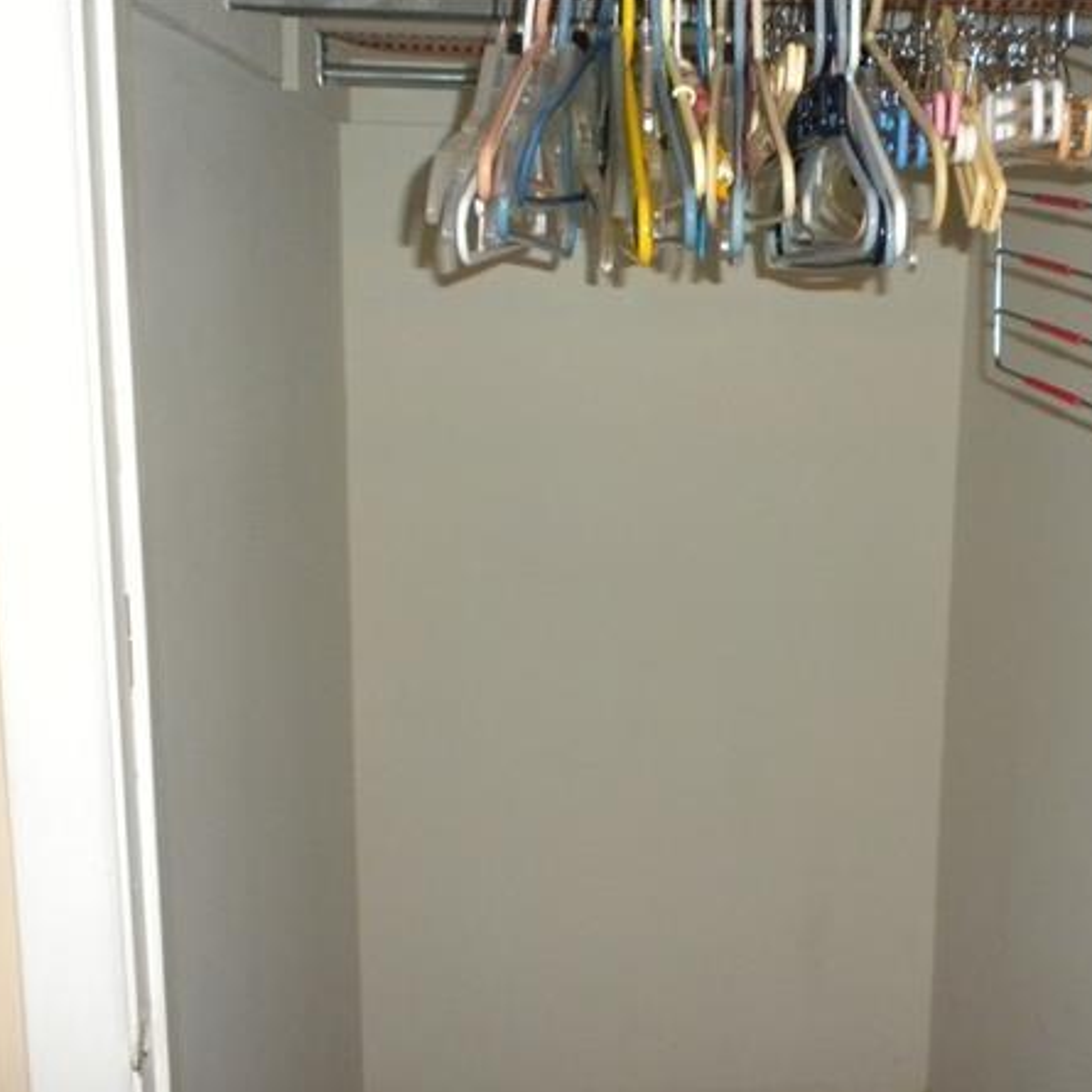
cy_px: 582
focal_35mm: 47
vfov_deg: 36.0
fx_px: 1677
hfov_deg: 35.7
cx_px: 736
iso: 400
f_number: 3.5
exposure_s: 1/30
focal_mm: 6.6
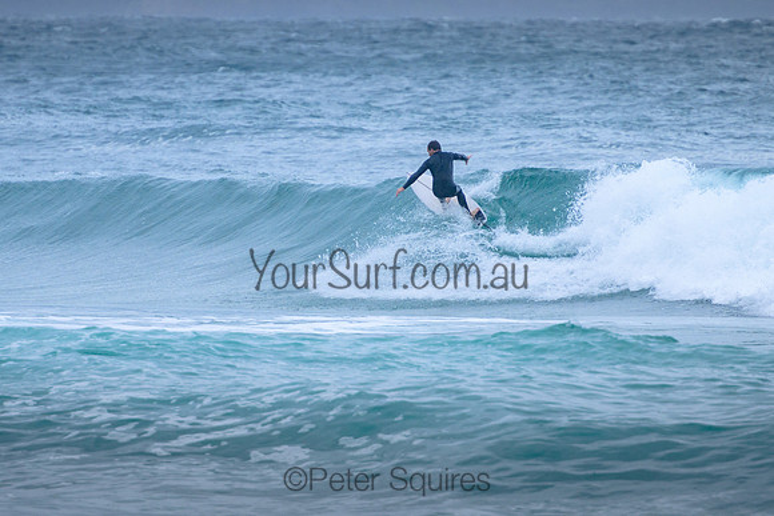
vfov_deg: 2.5
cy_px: 201
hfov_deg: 3.7
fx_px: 11830
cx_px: 378
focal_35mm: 550
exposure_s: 1/2000
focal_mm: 400
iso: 640
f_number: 5.6
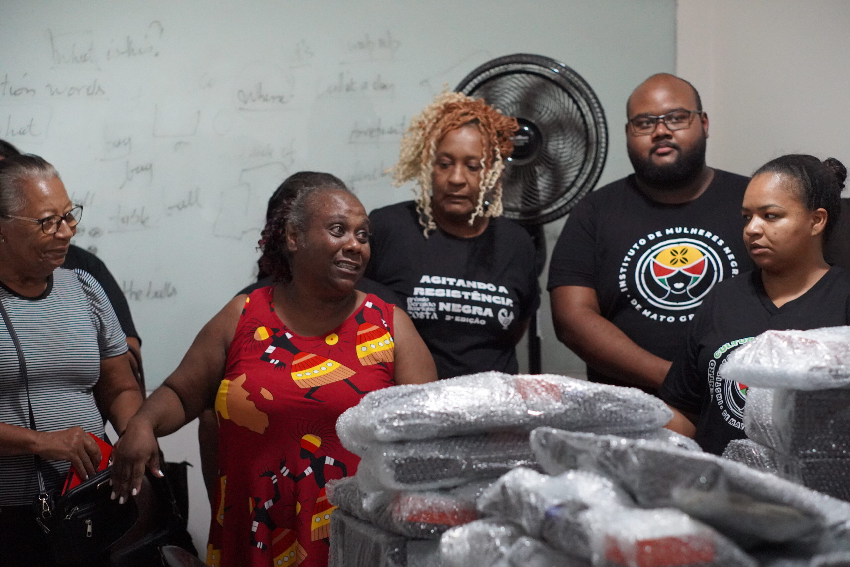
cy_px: 284
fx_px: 1771
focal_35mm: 75
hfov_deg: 27.0
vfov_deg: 18.2
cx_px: 425
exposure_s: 1/160
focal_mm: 50
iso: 6400
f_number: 2.2
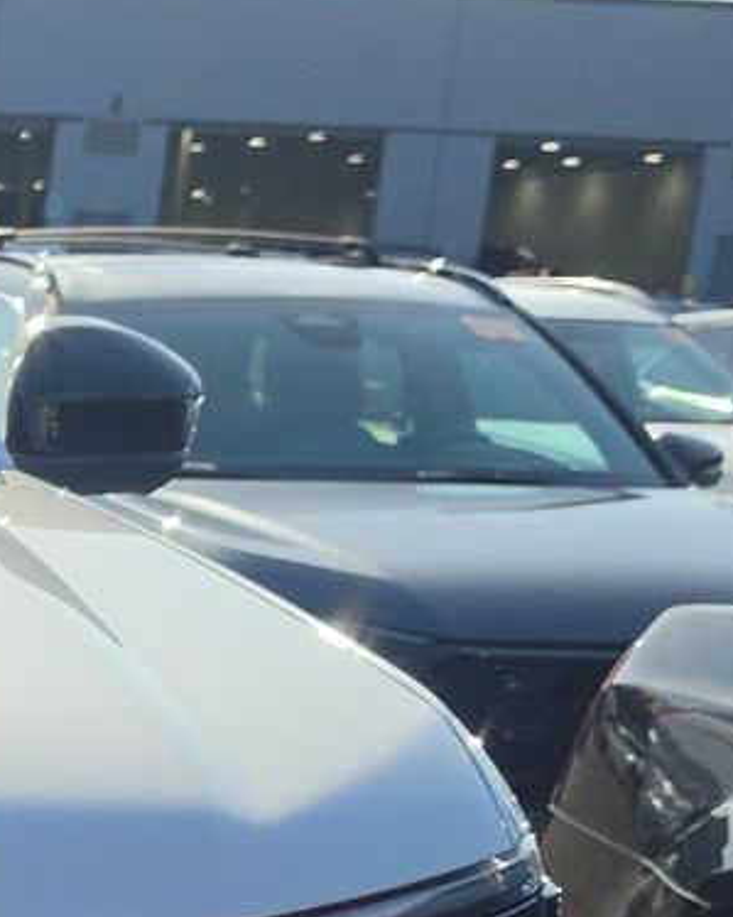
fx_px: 2604
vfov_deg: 19.0
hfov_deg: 13.6
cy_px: 1059
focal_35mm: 96
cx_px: -740
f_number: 1.4
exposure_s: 1/7940
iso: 50
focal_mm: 6.5
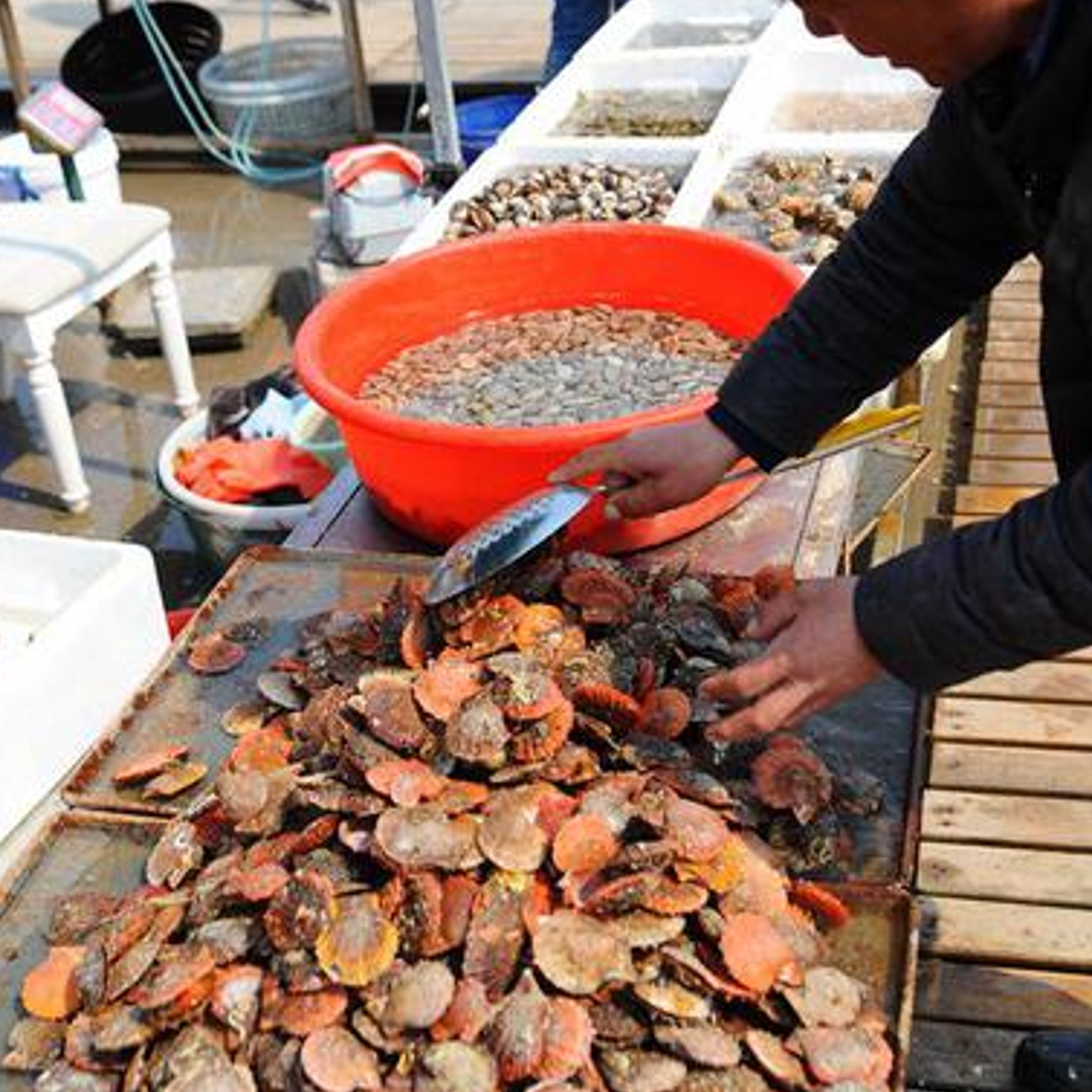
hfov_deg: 34.6
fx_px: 1749
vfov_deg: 34.5
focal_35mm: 49
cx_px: 600
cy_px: 406
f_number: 4
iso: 400
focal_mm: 34
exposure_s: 1/2500
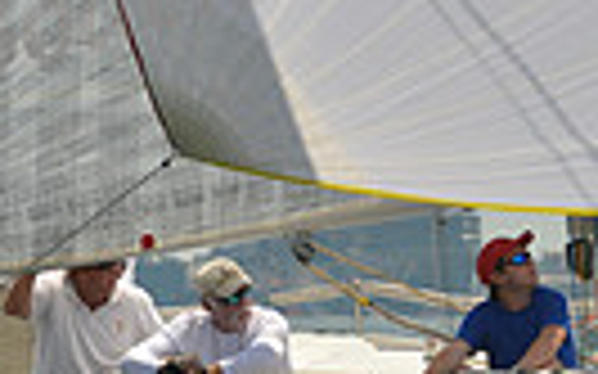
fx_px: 18099
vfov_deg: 1.2
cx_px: 535
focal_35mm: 1111
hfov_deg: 1.9
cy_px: 214
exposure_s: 1/1250
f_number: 7.1
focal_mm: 250
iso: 200
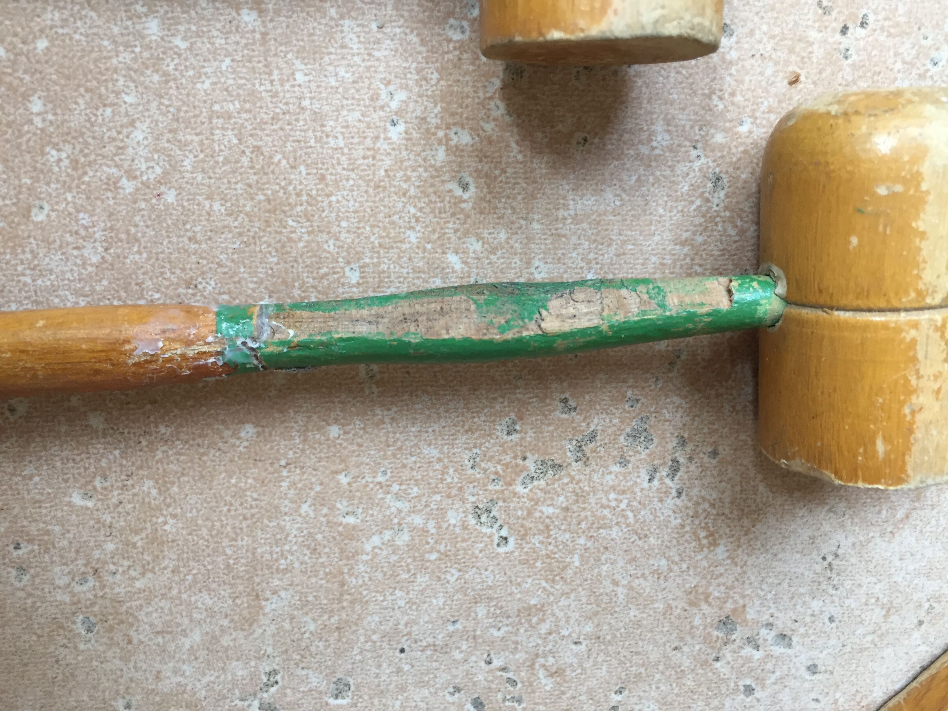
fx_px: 794
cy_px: 356
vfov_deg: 48.2
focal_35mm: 29
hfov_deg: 61.7
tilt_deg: -75.5
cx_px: 474
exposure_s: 1/33
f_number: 2.2
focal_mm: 4.15
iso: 100
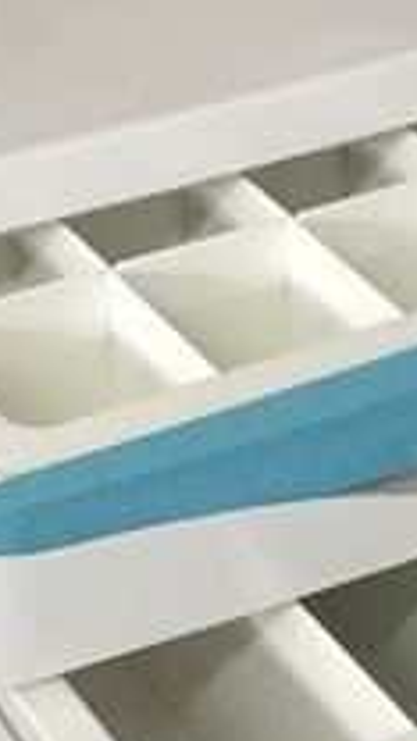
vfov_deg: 16.2
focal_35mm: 130
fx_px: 2555
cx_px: 364
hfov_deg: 9.3
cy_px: 730
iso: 250
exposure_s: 1/17
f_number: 2.4
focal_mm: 3.3
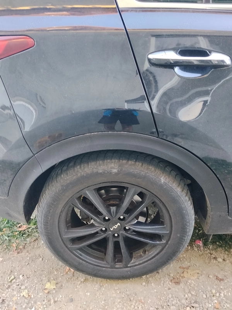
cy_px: 155
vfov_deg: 61.7
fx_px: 259
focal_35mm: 29
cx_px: 116
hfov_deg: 48.2
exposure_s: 1/50
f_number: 1.8
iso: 200
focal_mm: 4.22
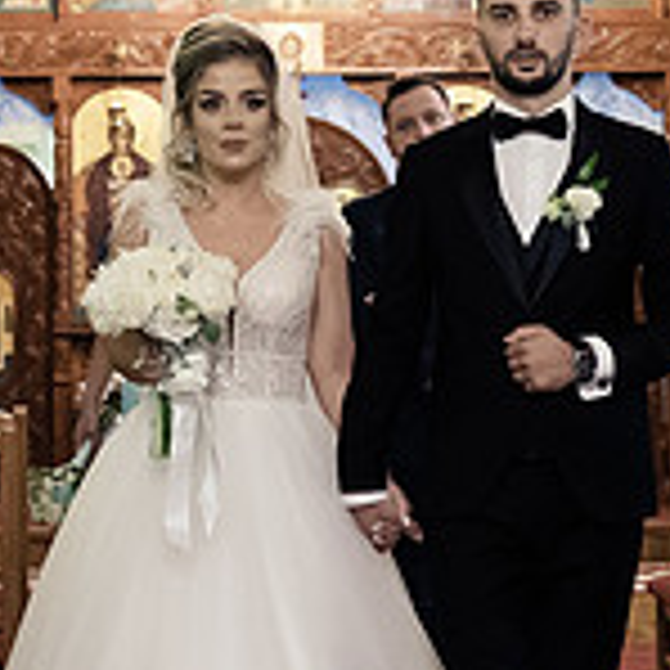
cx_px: 312
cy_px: 274
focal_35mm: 131
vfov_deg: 13.3
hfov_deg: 13.3
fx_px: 2869
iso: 5000
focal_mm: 34
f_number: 2.8
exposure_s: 1/125
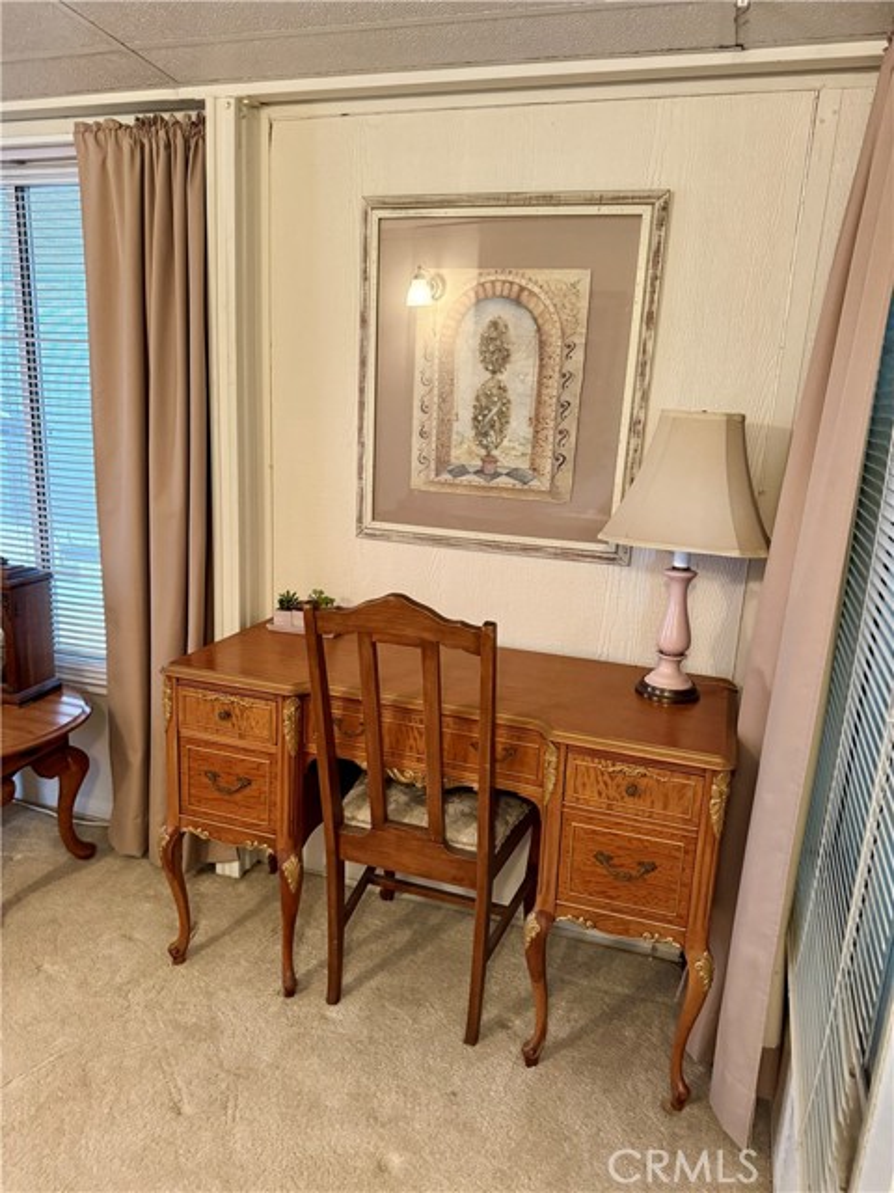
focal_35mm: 24
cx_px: 447
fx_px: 826
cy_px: 596
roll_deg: -2.6
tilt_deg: -13.8
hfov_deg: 56.8
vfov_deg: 71.6
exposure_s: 1/60
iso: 640
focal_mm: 6.76
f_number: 1.78
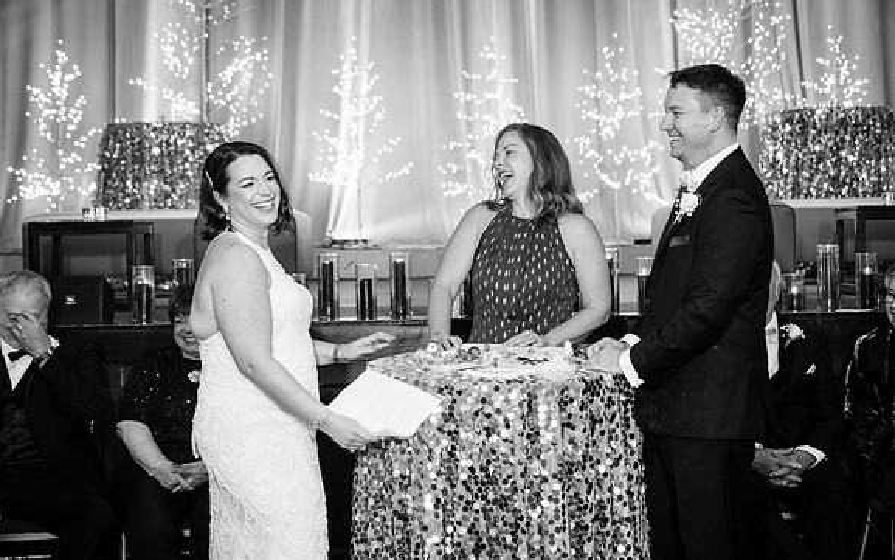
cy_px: 286
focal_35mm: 73
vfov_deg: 17.9
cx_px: 447
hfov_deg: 28.2
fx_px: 1781
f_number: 4
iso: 4000
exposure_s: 1/125
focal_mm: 70
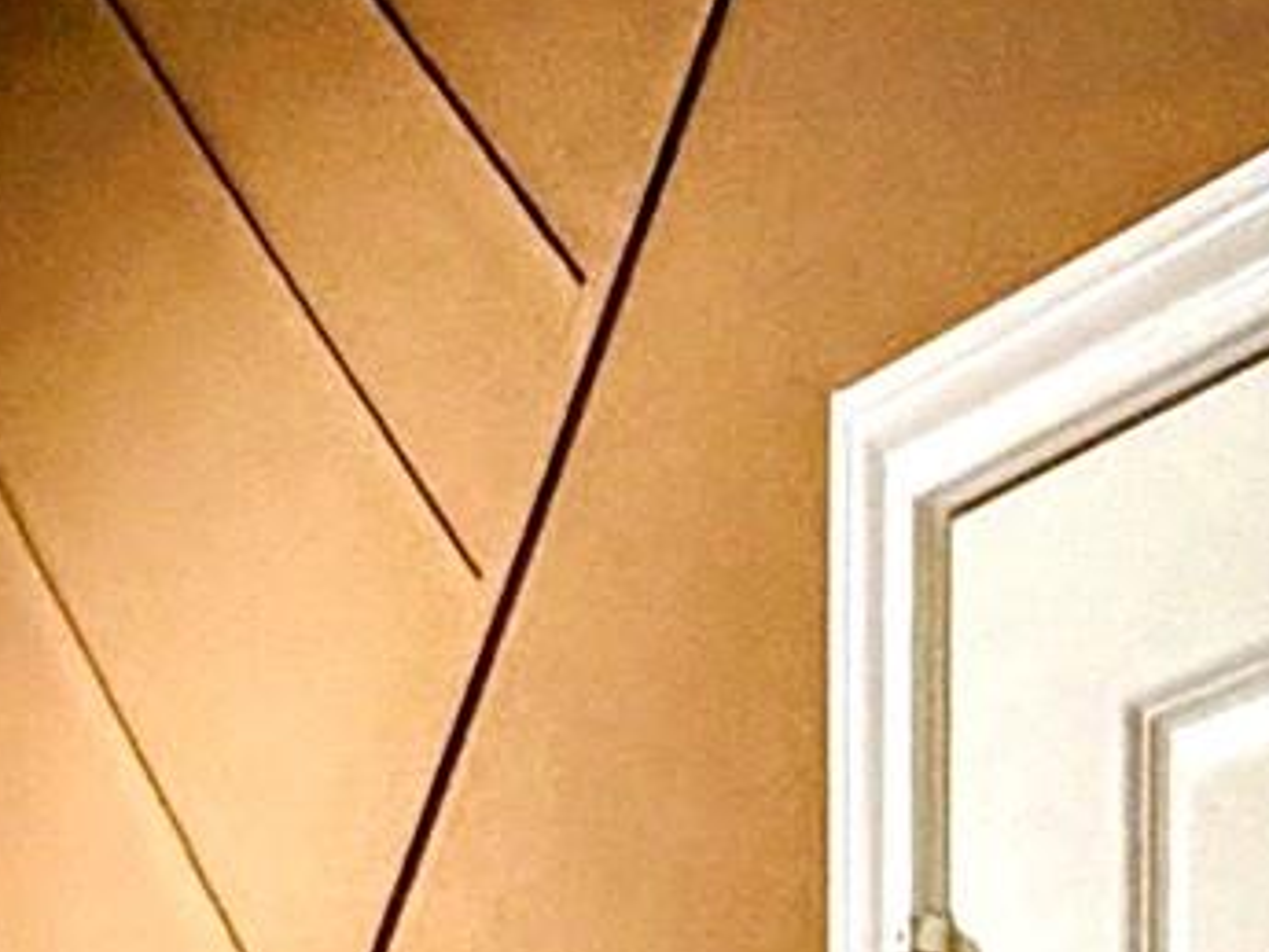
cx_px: -1295
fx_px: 3044
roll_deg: +0.2
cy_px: 2211
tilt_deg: -0.6
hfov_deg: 17.1
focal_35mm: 83
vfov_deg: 13.5
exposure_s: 1/60
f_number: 2.2
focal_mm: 2.22
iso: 320
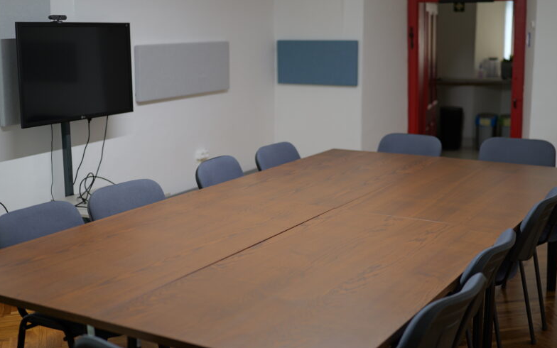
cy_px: 166
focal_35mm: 52
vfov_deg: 24.9
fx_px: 789
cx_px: 278
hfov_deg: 38.9
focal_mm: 50
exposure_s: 1/60
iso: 250
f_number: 1.8
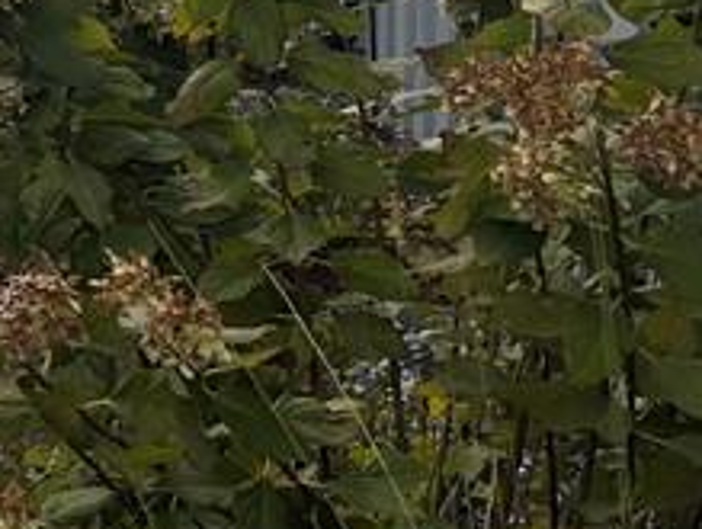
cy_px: -298
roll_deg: +0.4
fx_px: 2275
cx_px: -468
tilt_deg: -2.4
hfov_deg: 15.6
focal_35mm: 112
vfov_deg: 12.5
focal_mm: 6.76
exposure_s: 1/1292
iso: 80
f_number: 1.78
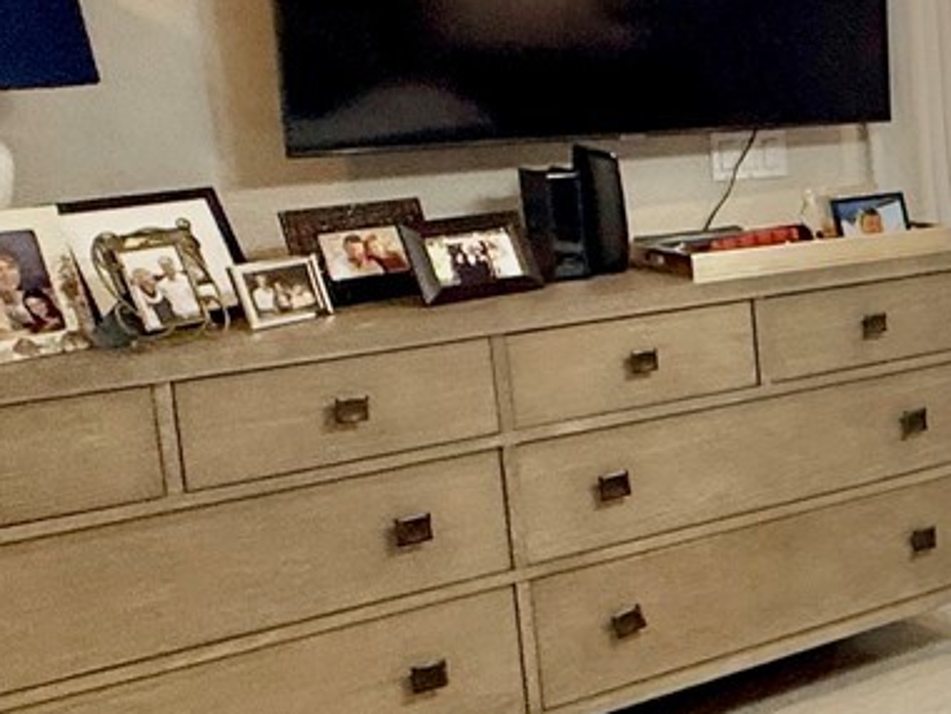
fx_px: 1621
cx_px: 1679
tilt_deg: -7.4
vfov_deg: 24.6
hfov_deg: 21.8
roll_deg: +0.9
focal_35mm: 59
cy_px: 210
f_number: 2.2
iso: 250
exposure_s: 1/120
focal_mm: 2.22
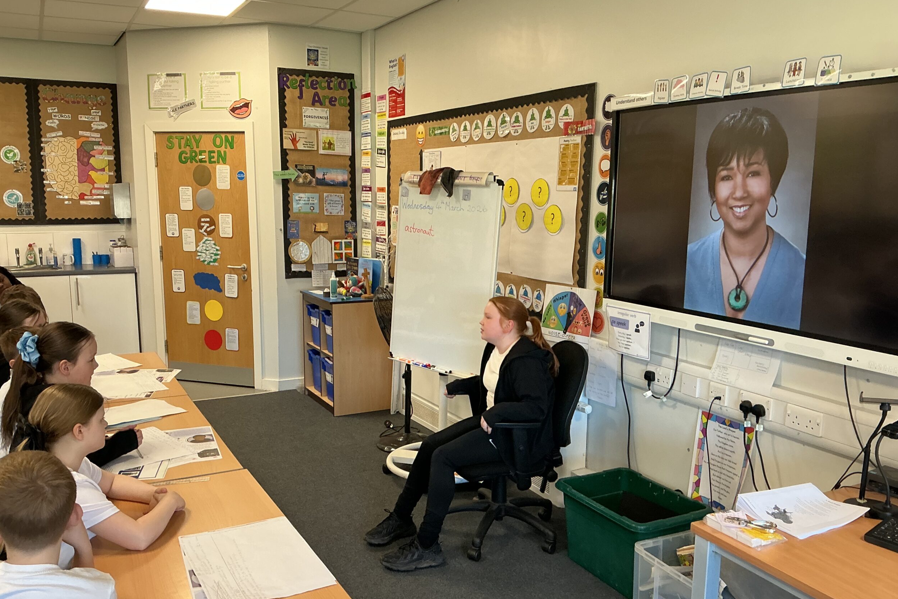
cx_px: 443
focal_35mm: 31
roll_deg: -0.4
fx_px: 773
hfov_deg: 60.3
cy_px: 333
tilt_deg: -12.3
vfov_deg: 42.3
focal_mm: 3
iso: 80
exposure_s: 1/60
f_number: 1.8
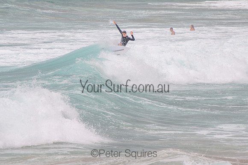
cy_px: 60
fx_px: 3792
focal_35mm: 550
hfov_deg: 3.7
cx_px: 144
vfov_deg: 2.5
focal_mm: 400
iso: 125
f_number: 5.6
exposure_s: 1/2000
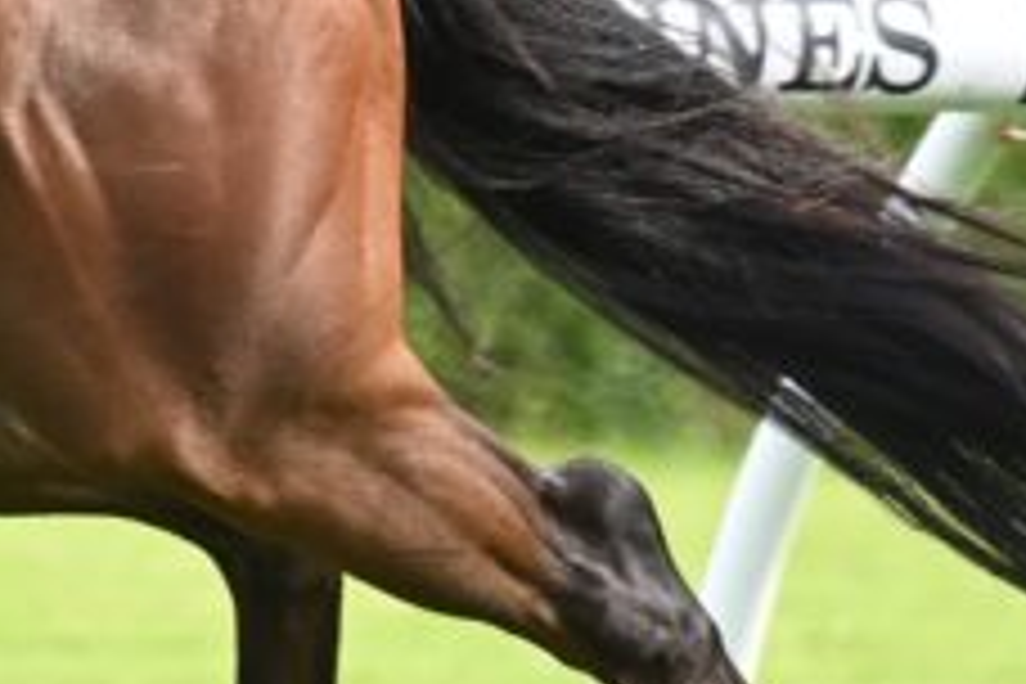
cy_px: 92
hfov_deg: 1.5
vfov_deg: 1.0
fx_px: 39726
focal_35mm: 1394
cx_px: -657
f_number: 5.6
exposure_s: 1/1600
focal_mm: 310
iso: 1600
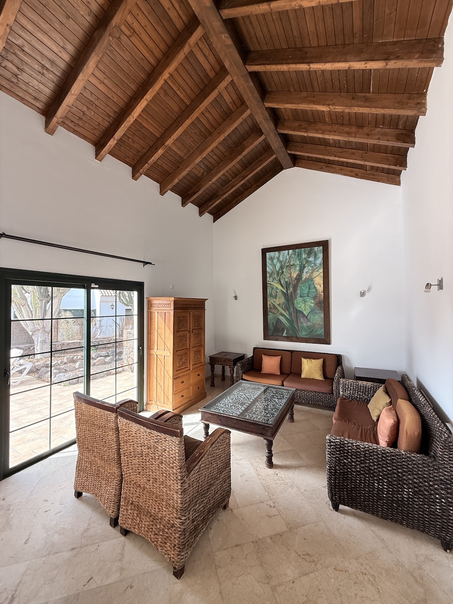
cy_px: 302
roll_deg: +0.1
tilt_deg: +1.5
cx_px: 226
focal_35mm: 14
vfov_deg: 102.1
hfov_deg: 85.7
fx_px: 244
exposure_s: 1/99
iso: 64
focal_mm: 2.22
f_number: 2.2
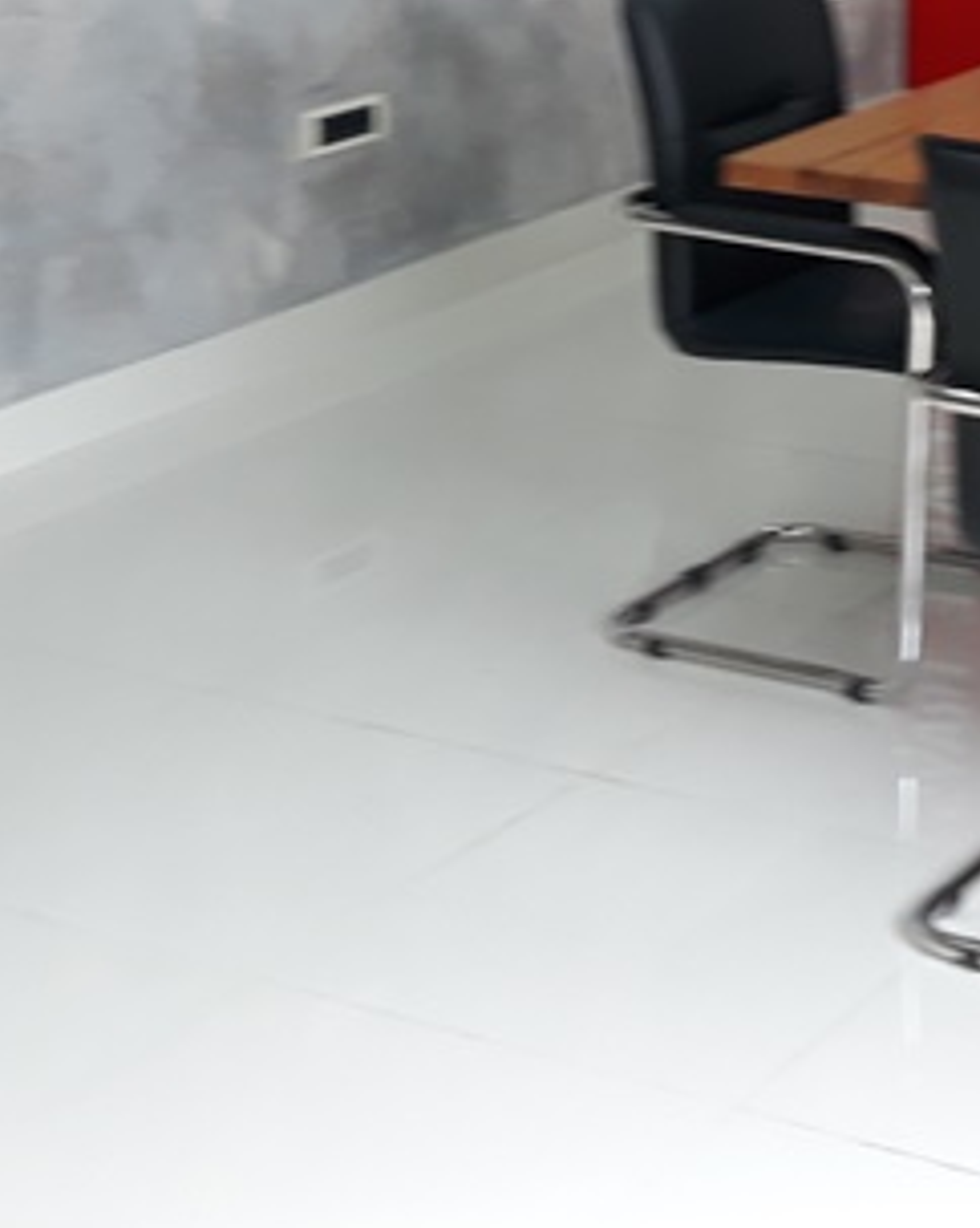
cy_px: -113
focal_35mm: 87
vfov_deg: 20.9
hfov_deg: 16.9
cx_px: 1166
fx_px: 3157
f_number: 1.7
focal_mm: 3.71
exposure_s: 1/50
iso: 40
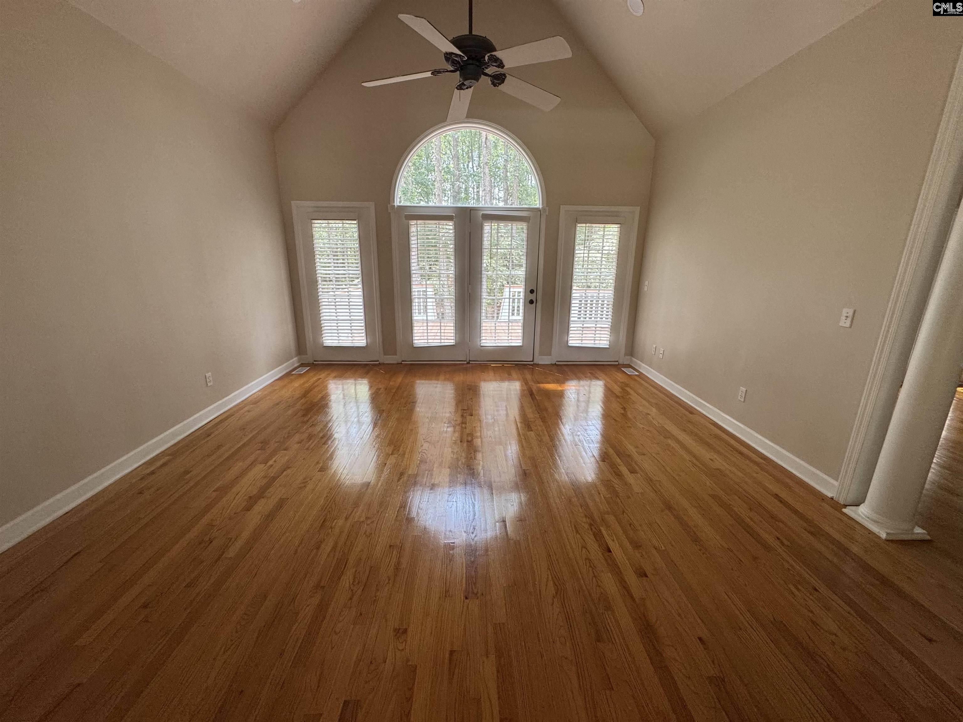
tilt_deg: -15.2
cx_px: 482
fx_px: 389
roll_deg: -1.2
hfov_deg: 102.1
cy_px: 361
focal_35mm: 14
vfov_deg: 85.7
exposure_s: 1/99
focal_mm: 2.22
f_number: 2.2
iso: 160
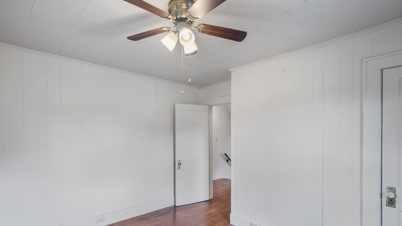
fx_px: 192
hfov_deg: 92.6
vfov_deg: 60.3
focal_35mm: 18
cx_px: 196
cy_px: 140
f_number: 2.8
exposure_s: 1/60
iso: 400
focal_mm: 8
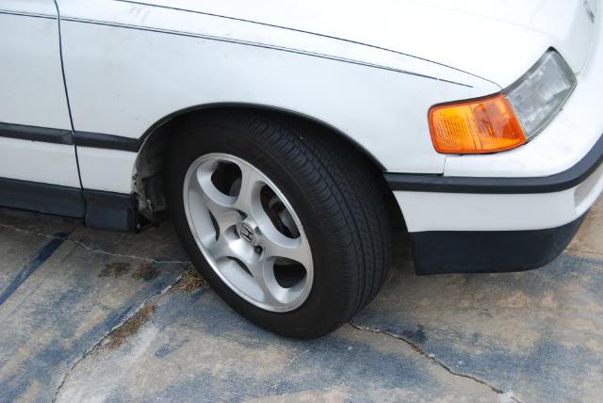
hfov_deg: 38.8
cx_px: 302
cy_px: 202
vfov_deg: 26.5
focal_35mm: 51
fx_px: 855
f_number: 5.6
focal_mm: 34
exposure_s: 1/125
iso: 125
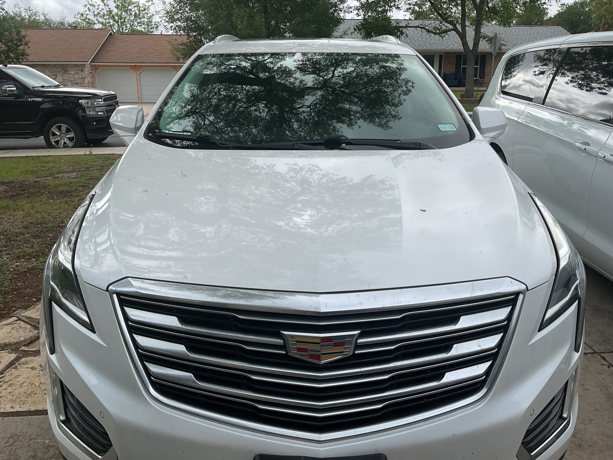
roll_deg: -1.8
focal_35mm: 29
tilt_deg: -16.9
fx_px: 514
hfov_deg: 61.7
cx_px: 306
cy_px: 230
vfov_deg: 48.2
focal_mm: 3
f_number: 1.8
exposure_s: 1/1311
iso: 16
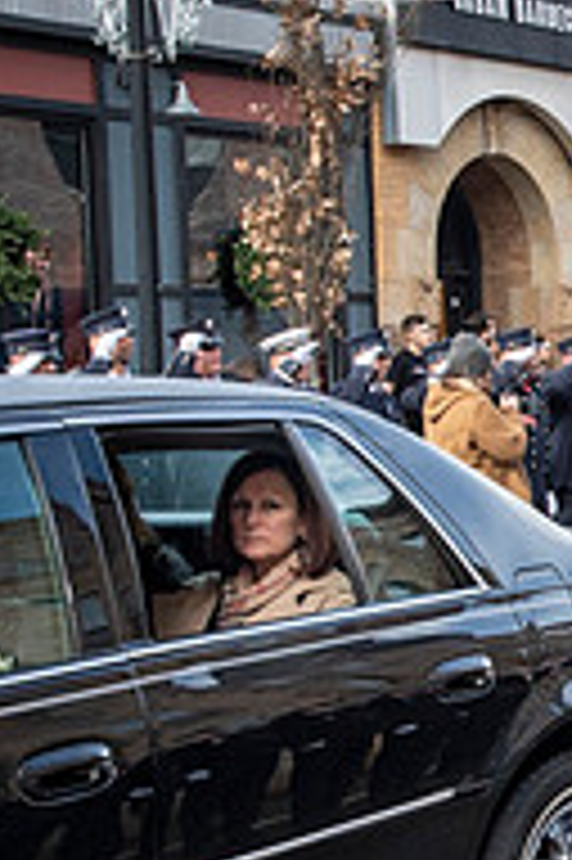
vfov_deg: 15.0
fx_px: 3271
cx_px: 964
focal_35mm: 137
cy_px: 536
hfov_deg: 9.6
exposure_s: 1/500
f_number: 7.1
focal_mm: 30
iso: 1000
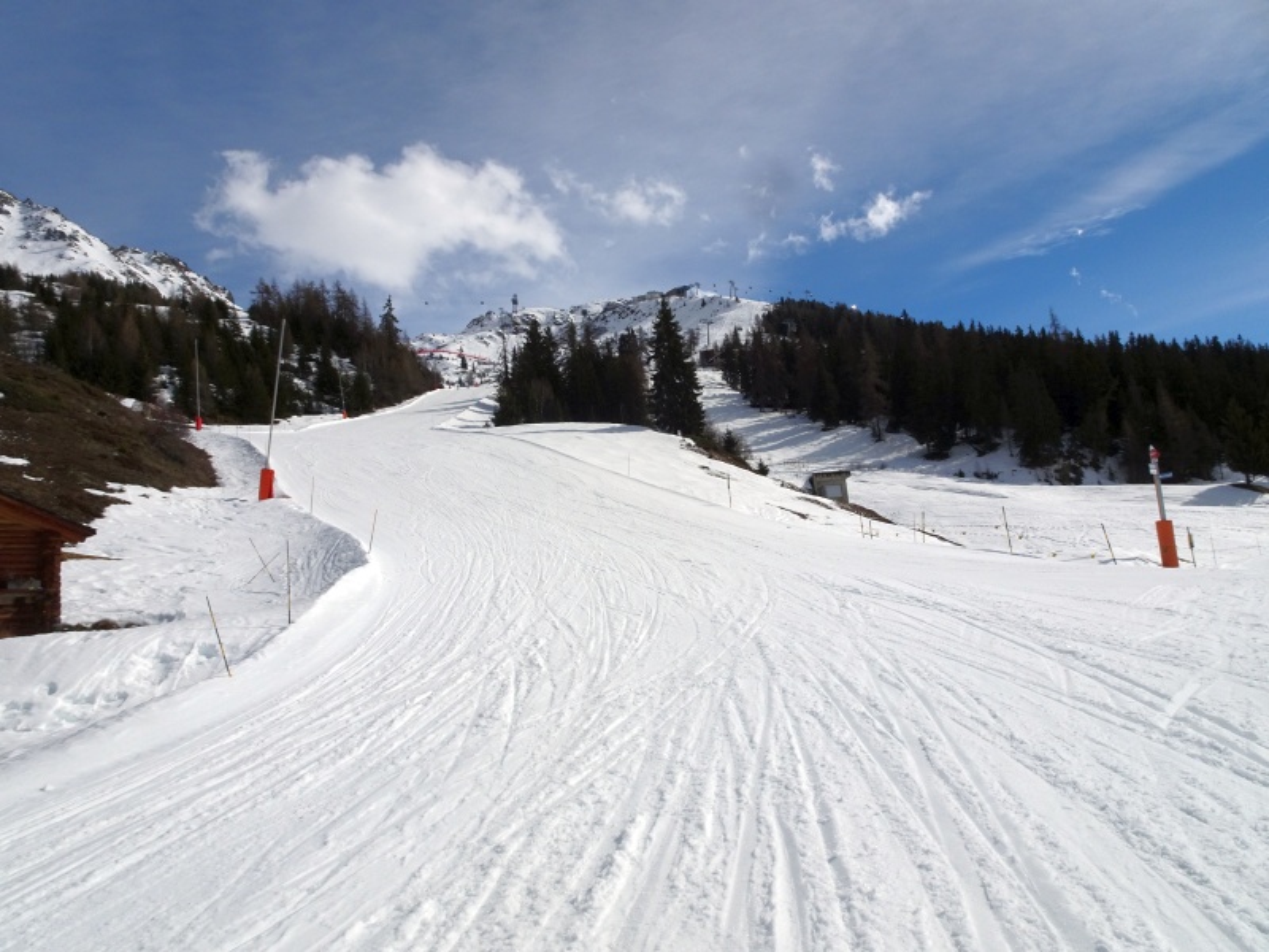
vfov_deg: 56.8
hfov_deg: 71.6
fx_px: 880
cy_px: 476
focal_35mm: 24
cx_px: 634
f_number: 4
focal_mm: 4.1
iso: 80
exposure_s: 1/2000
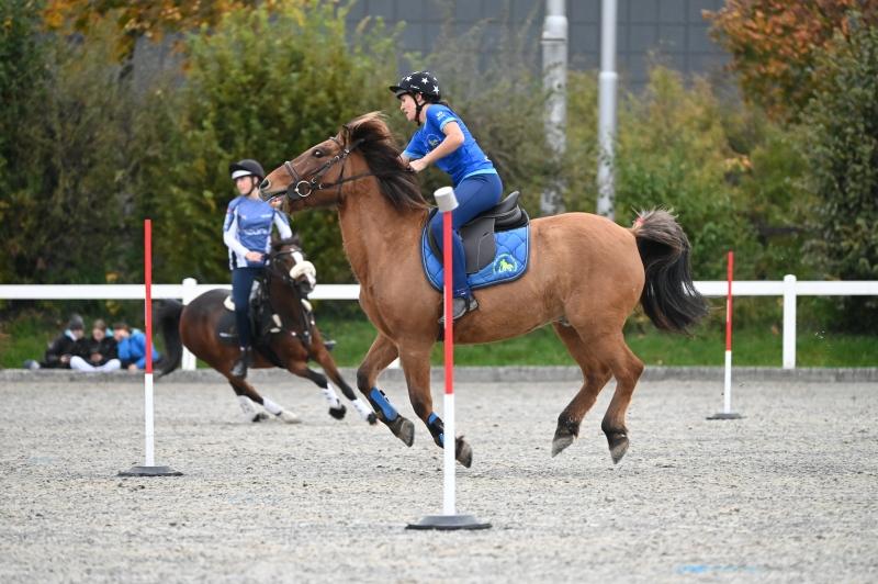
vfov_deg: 5.7
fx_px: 5848
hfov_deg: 8.6
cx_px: 439
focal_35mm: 240
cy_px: 292
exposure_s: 1/1250
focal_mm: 240
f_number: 5.6
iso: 11400
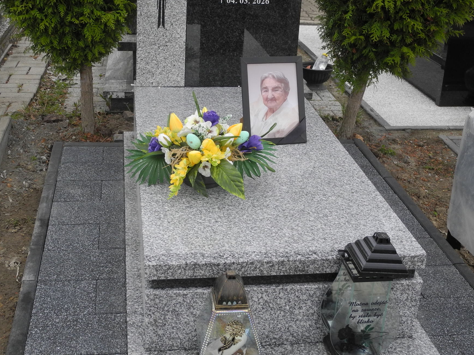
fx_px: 712
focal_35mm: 52
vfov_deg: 28.0
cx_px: 214
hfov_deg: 36.8
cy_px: 145
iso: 100
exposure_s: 1/320
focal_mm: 7.4
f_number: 3.2
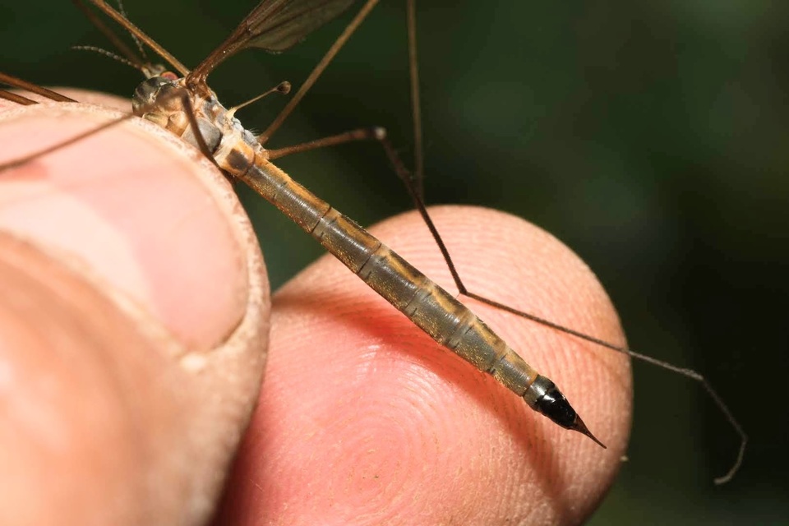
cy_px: 263
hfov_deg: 13.0
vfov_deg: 8.7
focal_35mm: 158
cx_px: 394
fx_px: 3452
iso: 100
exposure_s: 1/60
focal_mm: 105
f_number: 29
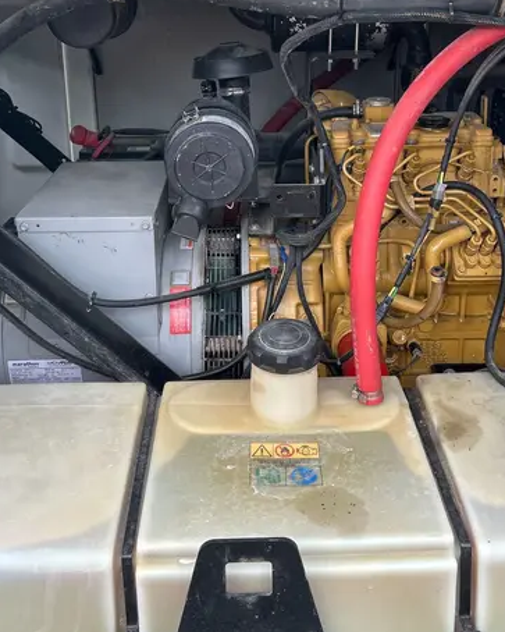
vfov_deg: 43.9
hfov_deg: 36.5
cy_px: 194
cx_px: 263
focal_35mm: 41
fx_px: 766
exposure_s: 1/121
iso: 64
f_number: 1.5
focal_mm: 5.7
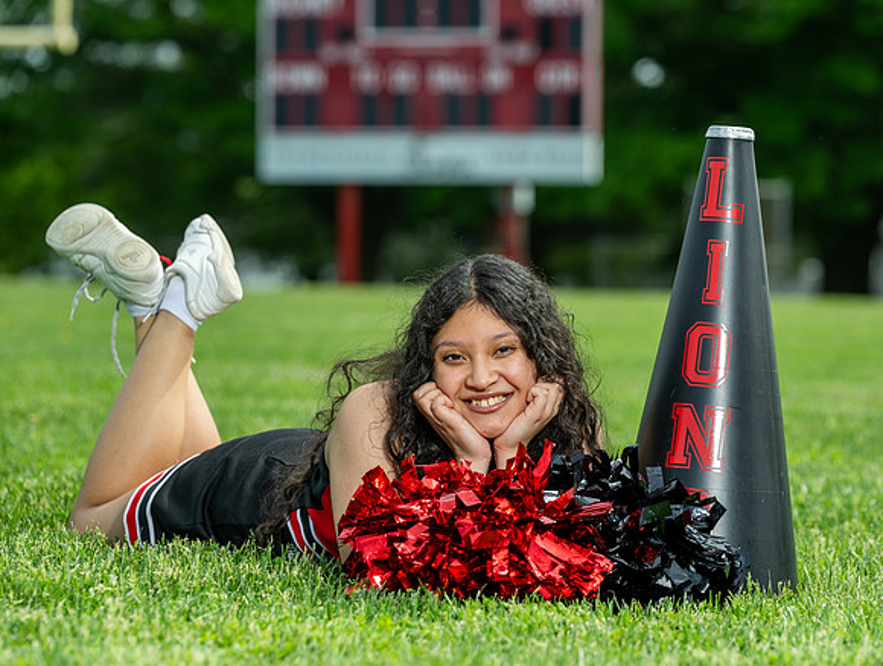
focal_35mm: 182
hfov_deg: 10.8
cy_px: 332
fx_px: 4654
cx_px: 500
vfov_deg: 8.2
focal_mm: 165
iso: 80
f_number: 5.6
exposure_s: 1/200
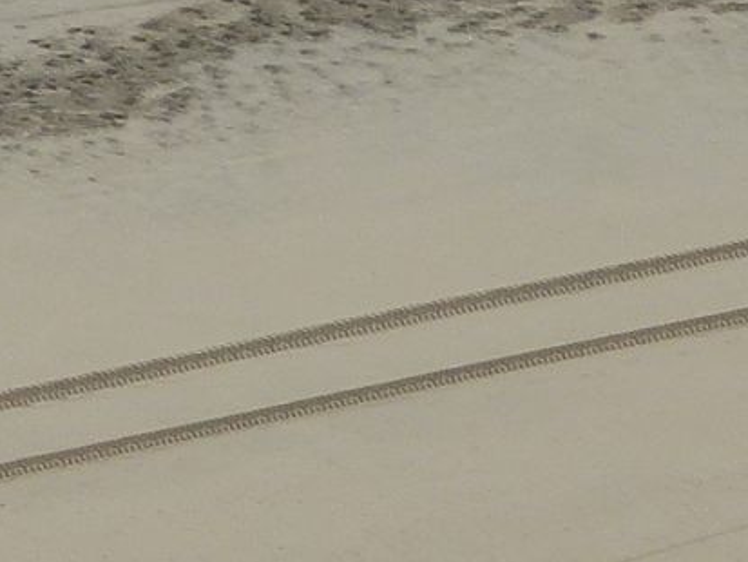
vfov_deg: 1.2
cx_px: 1708
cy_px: 1345
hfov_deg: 1.6
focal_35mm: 1264
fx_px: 27321
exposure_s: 1/1300
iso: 100
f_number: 4
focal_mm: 41.8
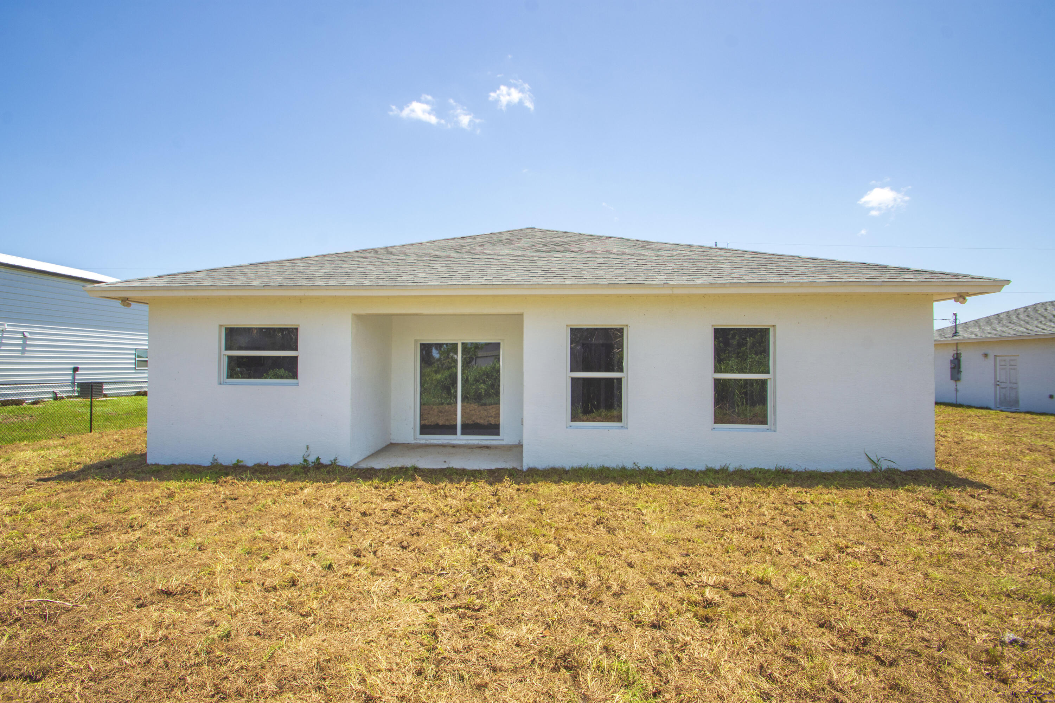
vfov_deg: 77.3
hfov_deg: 100.4
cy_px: 352
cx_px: 528
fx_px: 440
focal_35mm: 15
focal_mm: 10
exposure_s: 1/250
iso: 100
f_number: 8
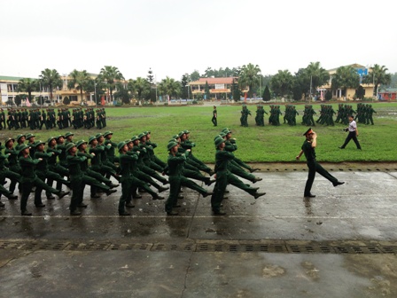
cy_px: 149
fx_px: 401
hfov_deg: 52.6
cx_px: 198
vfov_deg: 40.7
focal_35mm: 35
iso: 50
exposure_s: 1/268
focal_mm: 4.28
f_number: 2.4
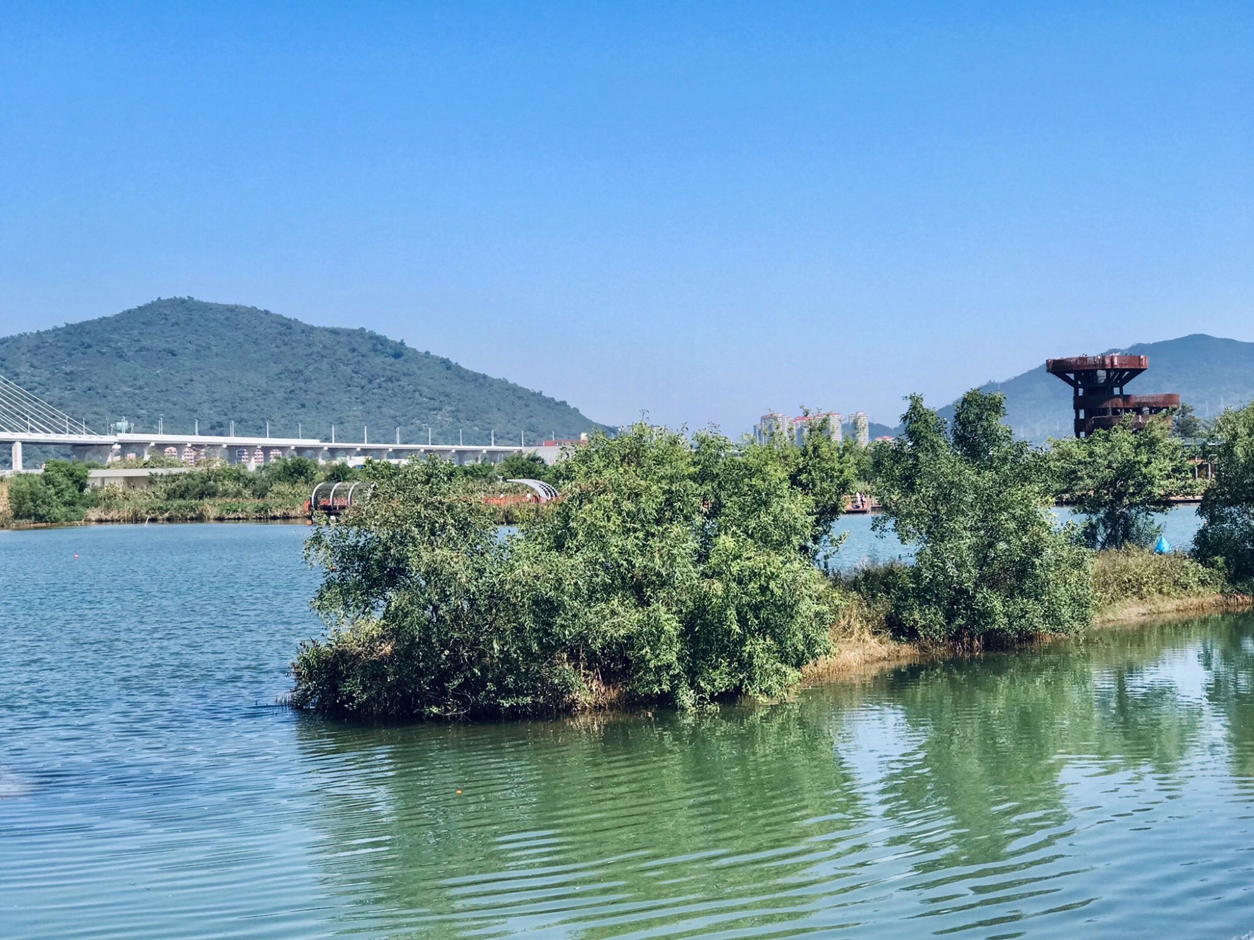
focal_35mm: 57
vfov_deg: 25.7
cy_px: 470
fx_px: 2065
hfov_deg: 33.8
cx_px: 627
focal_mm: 6.6
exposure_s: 1/847
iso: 20
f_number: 2.8
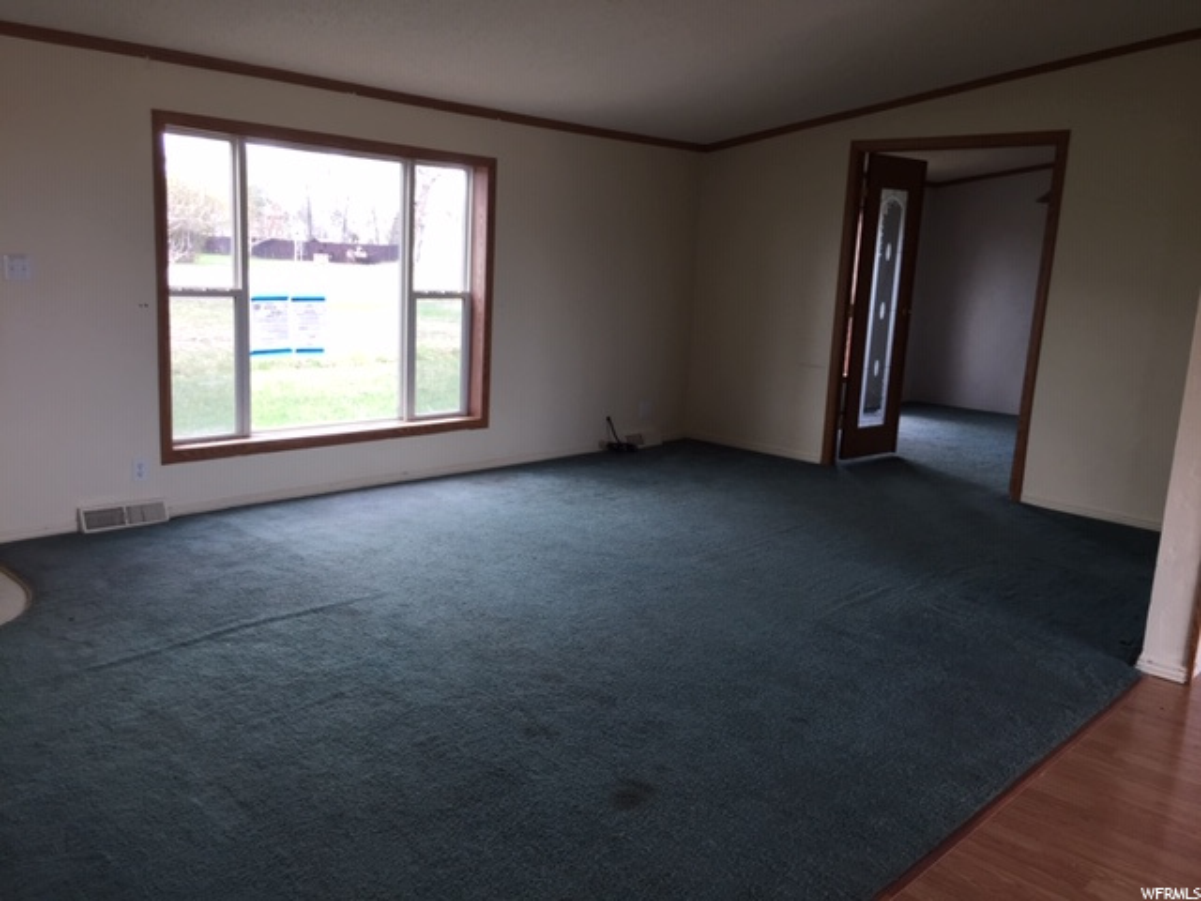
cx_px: 600
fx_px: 1006
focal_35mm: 29
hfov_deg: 61.7
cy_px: 450
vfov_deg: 48.2
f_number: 2.2
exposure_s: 1/60
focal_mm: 4.15
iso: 32
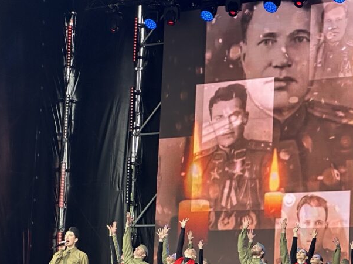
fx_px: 1335
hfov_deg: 15.0
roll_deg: -2.2
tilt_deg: +8.8
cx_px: 218
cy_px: 167
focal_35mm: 131
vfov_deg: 11.3
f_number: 2.8
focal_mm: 9
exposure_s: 1/99
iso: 80
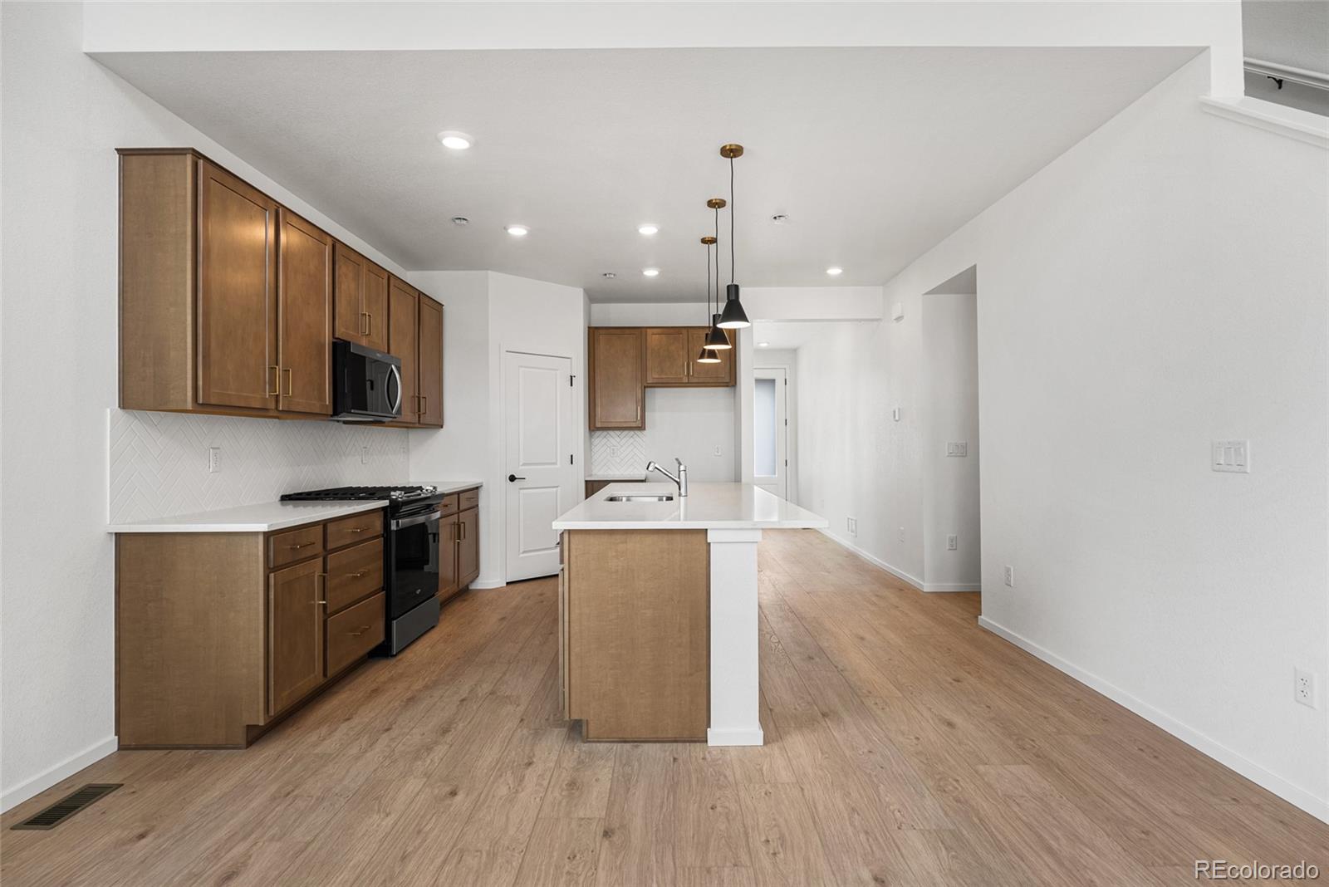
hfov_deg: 90.0
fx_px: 665
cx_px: 664
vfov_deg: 67.4
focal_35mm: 18
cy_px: 444
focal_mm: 18
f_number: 8
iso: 200
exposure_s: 1/6
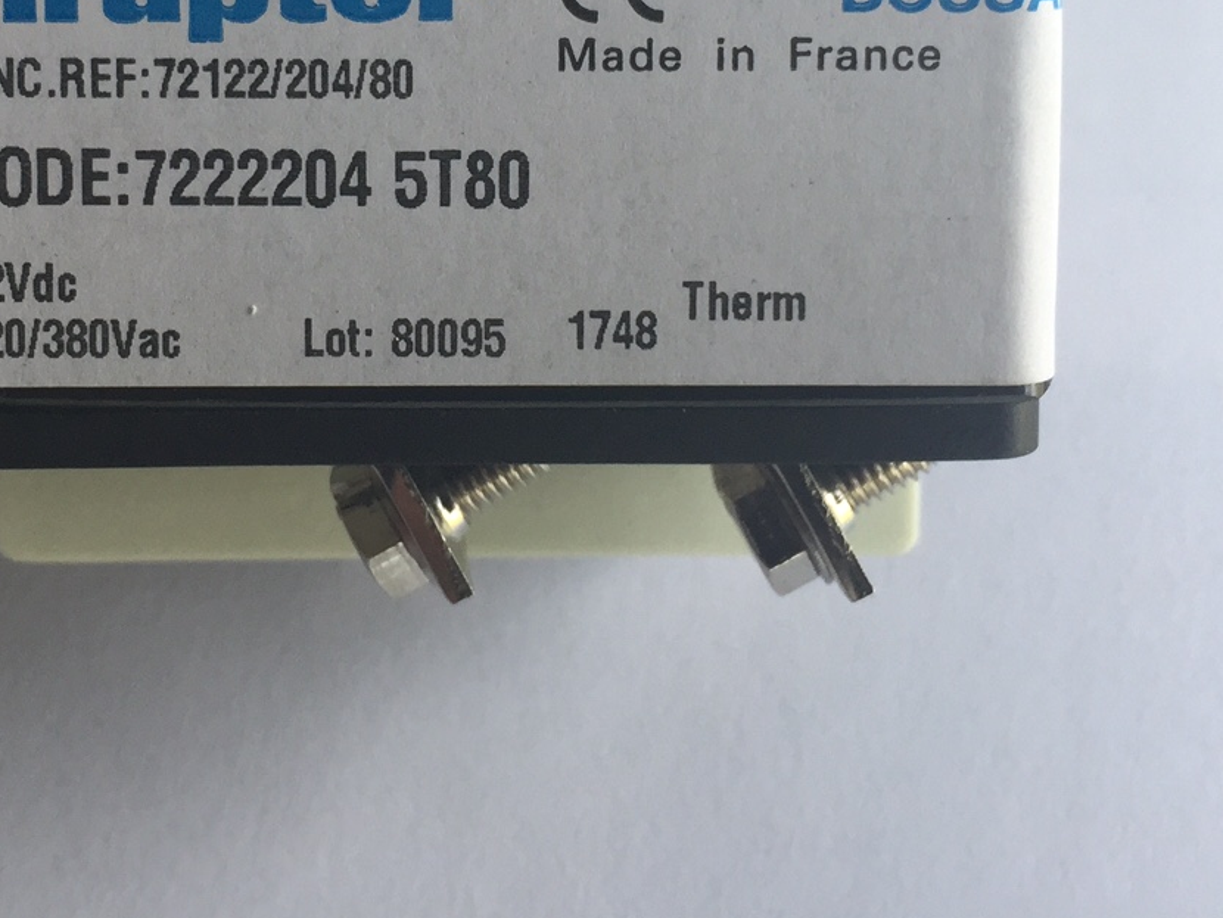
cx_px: 376
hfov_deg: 33.4
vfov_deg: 24.7
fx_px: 2014
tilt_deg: -69.6
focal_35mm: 57
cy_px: 38
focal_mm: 4.15
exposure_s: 1/100
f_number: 2.2
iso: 50
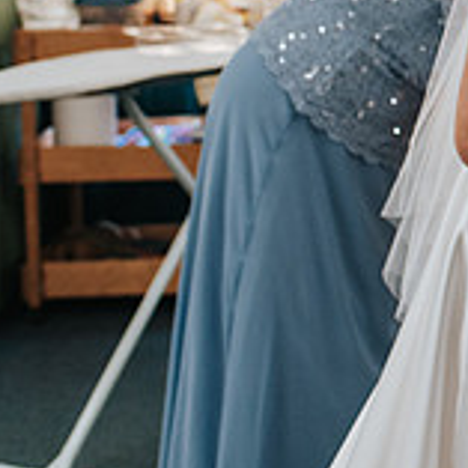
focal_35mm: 133
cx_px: 862
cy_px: -70
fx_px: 2034
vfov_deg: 12.8
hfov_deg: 12.0
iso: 560
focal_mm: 35
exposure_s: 1/125
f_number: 3.2
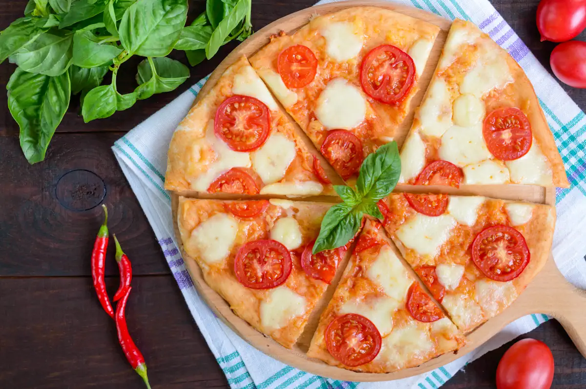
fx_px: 854
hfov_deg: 37.9
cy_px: 194
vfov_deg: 25.7
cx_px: 293
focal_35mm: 52
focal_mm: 35
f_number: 9
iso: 200
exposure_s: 1/160
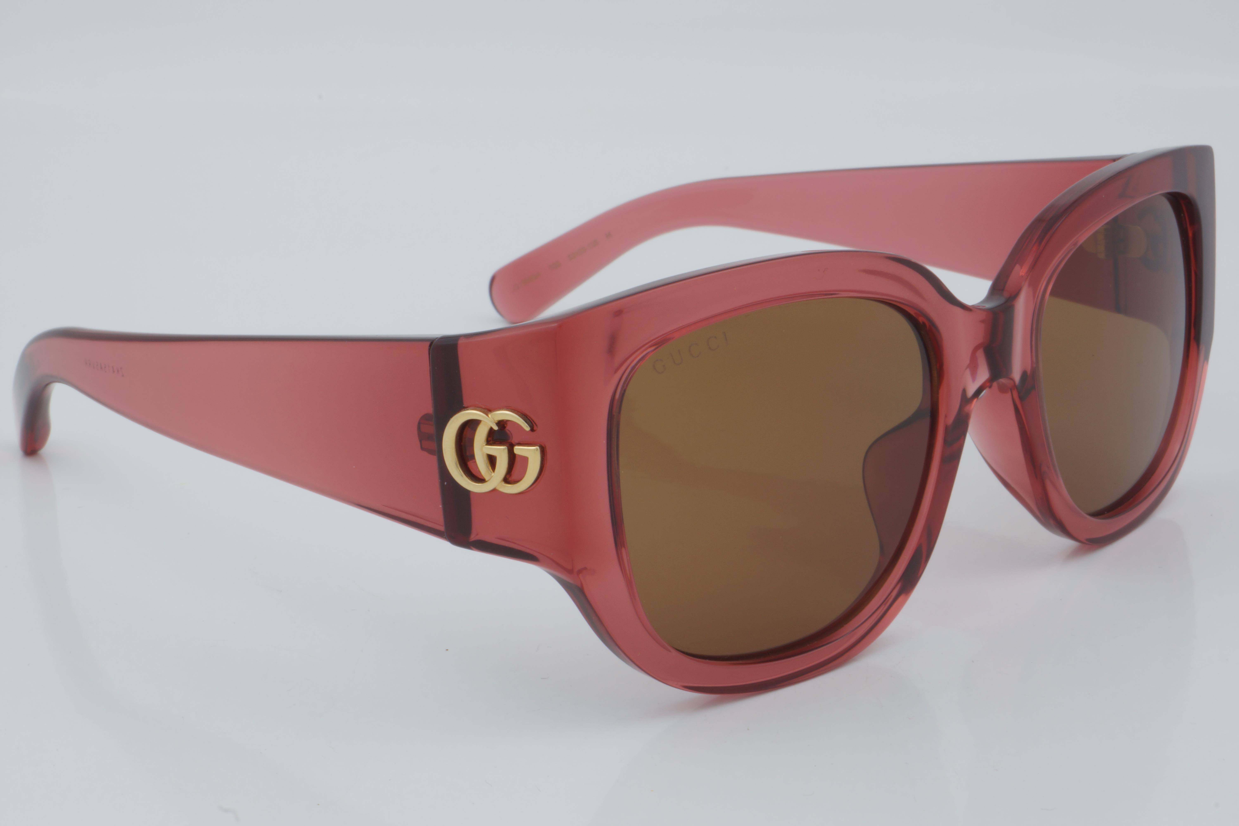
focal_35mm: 75
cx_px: 620
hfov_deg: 27.0
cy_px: 413
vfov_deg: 18.2
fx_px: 2581
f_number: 32
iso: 100
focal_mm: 50
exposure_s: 1/4
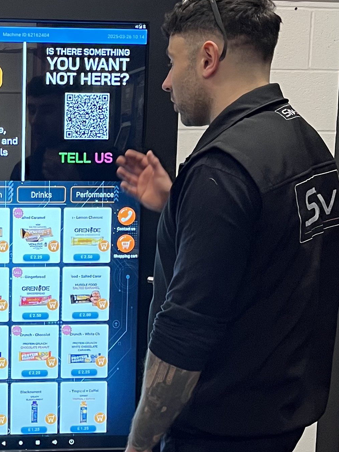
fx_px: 1018
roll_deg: -1.0
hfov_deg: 18.3
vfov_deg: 24.8
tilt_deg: -8.4
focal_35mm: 78
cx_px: -21
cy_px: 319
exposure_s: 1/60
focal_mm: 5.1
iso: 200
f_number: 1.6
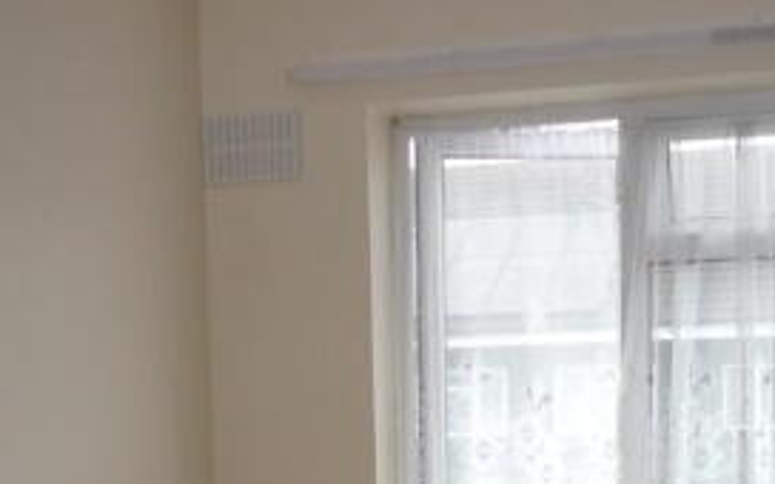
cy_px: 599
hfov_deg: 27.3
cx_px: 531
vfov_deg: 16.6
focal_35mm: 75
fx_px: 1584
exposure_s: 1/250
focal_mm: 5.5
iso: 100
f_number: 2.8
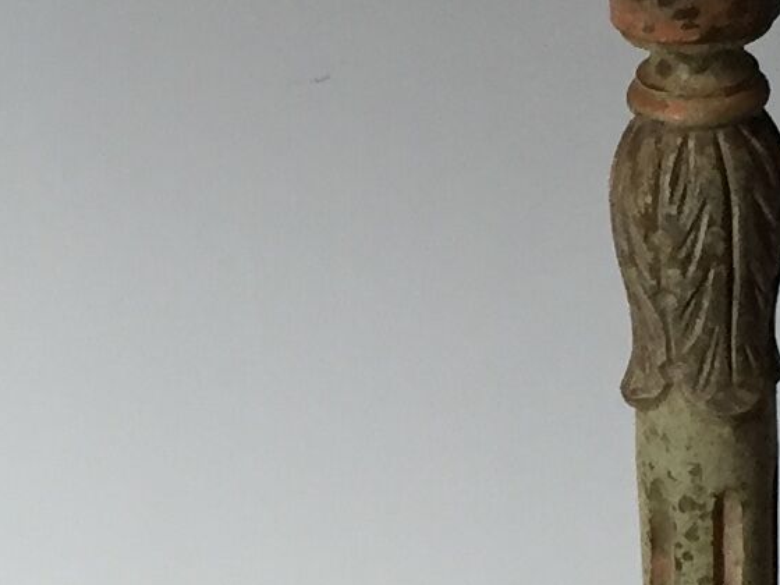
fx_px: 3808
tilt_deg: -32.0
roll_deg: +7.6
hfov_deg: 11.5
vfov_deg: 8.7
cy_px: 669
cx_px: -49
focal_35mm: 169
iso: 100
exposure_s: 1/33
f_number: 2.2
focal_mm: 4.15
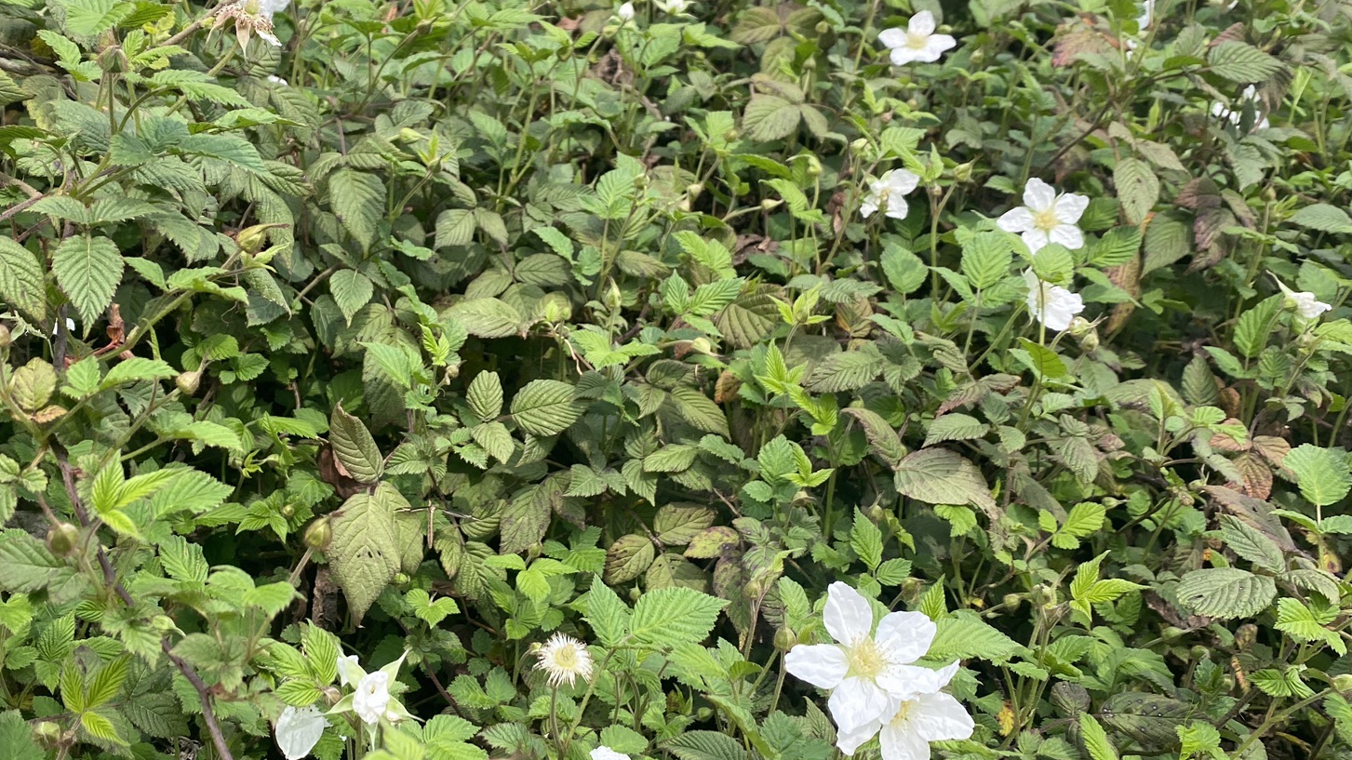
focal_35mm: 39
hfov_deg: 51.0
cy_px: 362
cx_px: 498
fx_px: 1398
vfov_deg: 30.4
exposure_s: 1/467
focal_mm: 4.25
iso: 32
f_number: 1.8
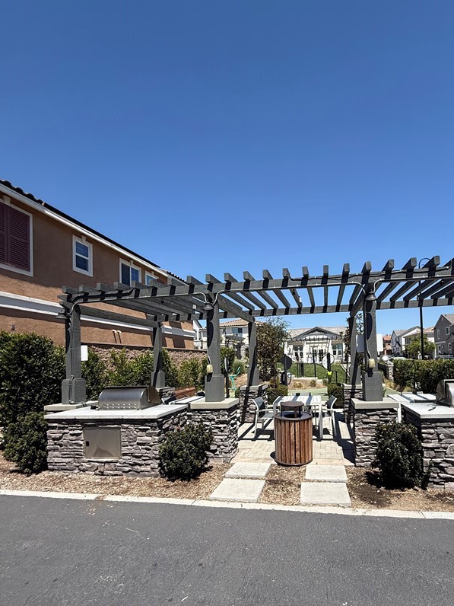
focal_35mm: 18
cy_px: 353
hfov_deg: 70.7
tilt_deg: +1.5
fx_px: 315
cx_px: 276
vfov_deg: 87.0
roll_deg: +0.6
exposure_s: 1/2320
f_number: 2.2
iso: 50
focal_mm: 2.22
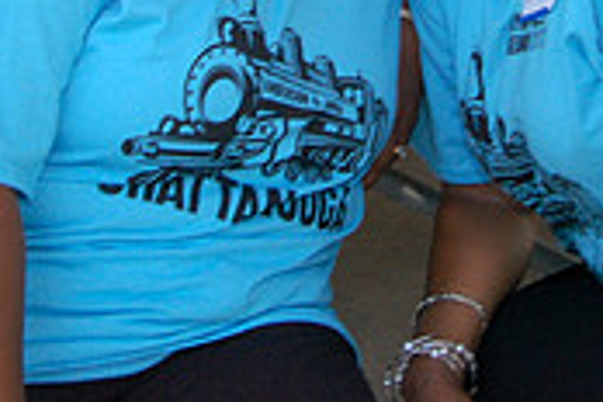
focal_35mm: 120
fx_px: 2010
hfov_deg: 17.0
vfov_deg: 11.0
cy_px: -194
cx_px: 360
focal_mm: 24
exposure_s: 1/60
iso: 800
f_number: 11
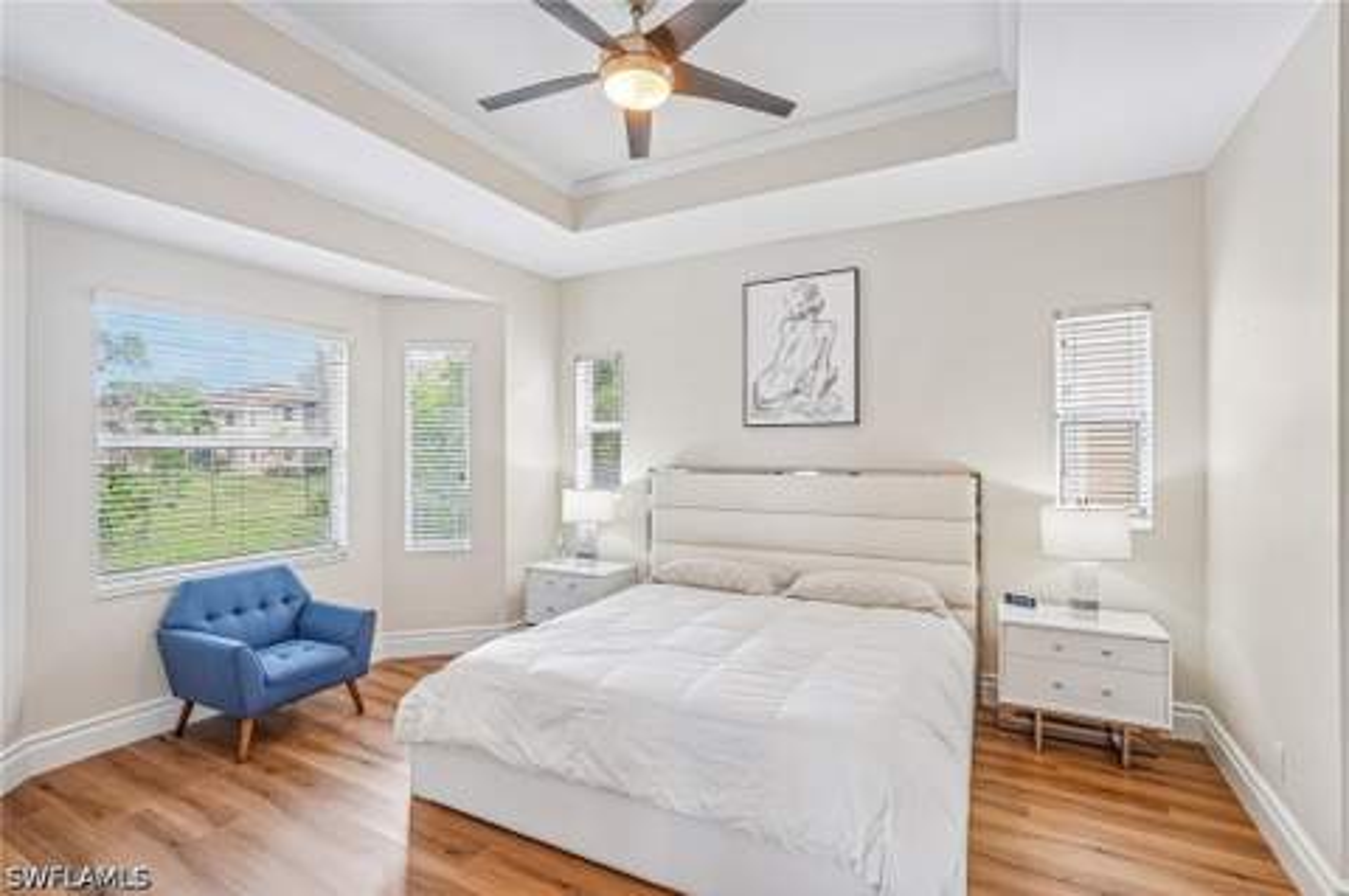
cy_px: 448
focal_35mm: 16
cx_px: 674
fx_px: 599
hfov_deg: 96.8
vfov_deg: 73.6
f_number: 8
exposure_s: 1/20
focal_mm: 16
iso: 400
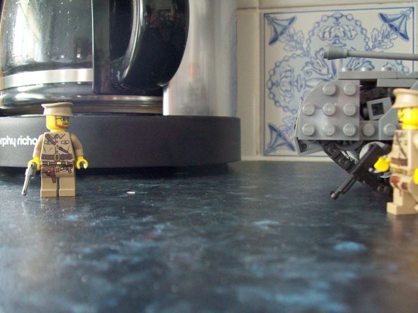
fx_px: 435
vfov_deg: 39.7
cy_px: 156
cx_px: 209
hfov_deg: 51.4
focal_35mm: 36
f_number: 2.7
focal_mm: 6
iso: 200
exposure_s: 1/8
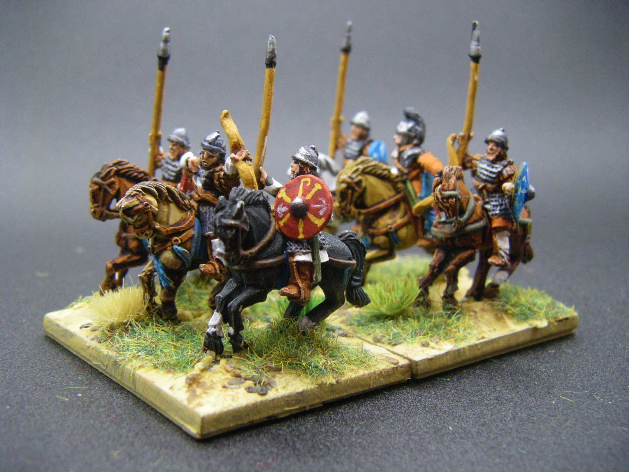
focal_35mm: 56
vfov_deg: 26.1
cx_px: 314
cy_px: 236
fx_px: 1018
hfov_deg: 34.3
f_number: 3.7
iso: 400
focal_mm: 9.3
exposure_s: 1/60
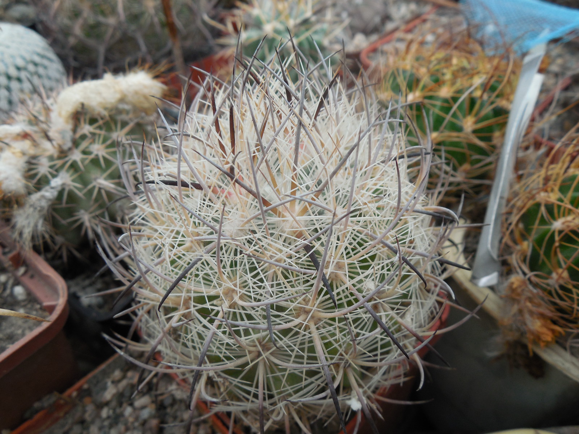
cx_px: 290
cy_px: 217
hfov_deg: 58.4
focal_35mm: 31
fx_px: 519
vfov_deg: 45.4
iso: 125
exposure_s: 1/160
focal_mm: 5.6
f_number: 3.6
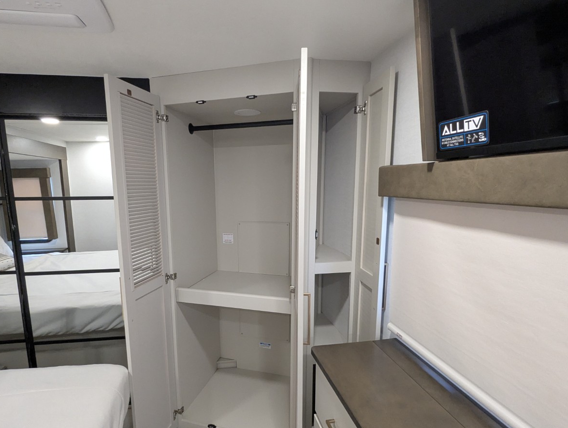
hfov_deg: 84.3
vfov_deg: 68.6
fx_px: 312
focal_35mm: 19
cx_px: 255
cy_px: 238
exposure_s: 1/54.7
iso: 461
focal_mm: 2.35
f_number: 2.2
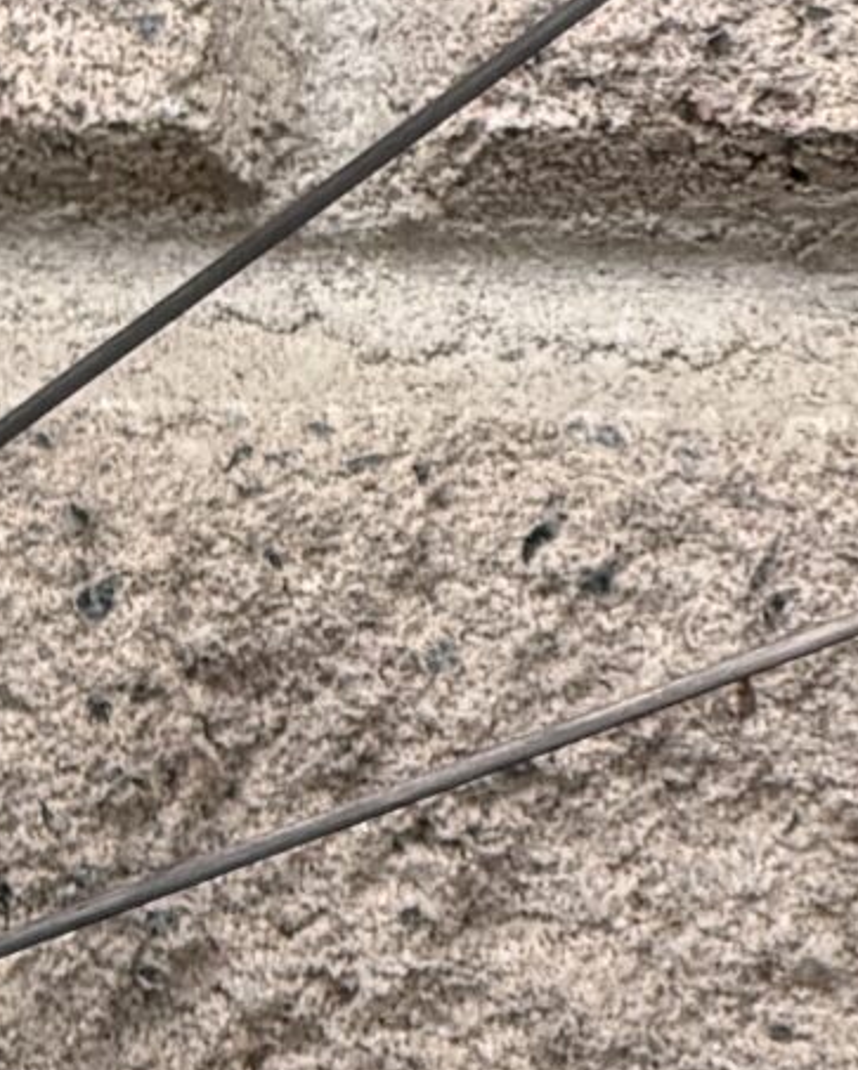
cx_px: -1286
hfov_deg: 2.8
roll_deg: -1.4
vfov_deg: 3.5
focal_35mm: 551
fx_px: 17472
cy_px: 2726
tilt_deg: -6.8
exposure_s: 1/253
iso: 50
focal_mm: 16.89
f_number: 2.8
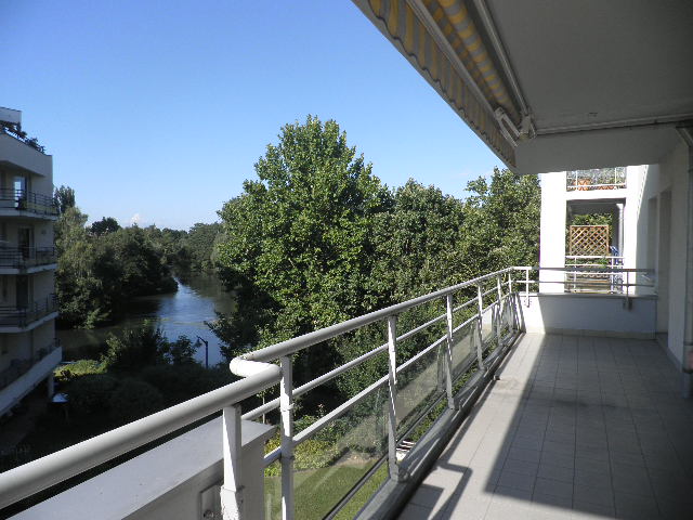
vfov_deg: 56.8
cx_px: 346
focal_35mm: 24
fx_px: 480
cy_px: 260
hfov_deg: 71.6
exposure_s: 1/640
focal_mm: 4.3
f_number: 3.3
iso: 64
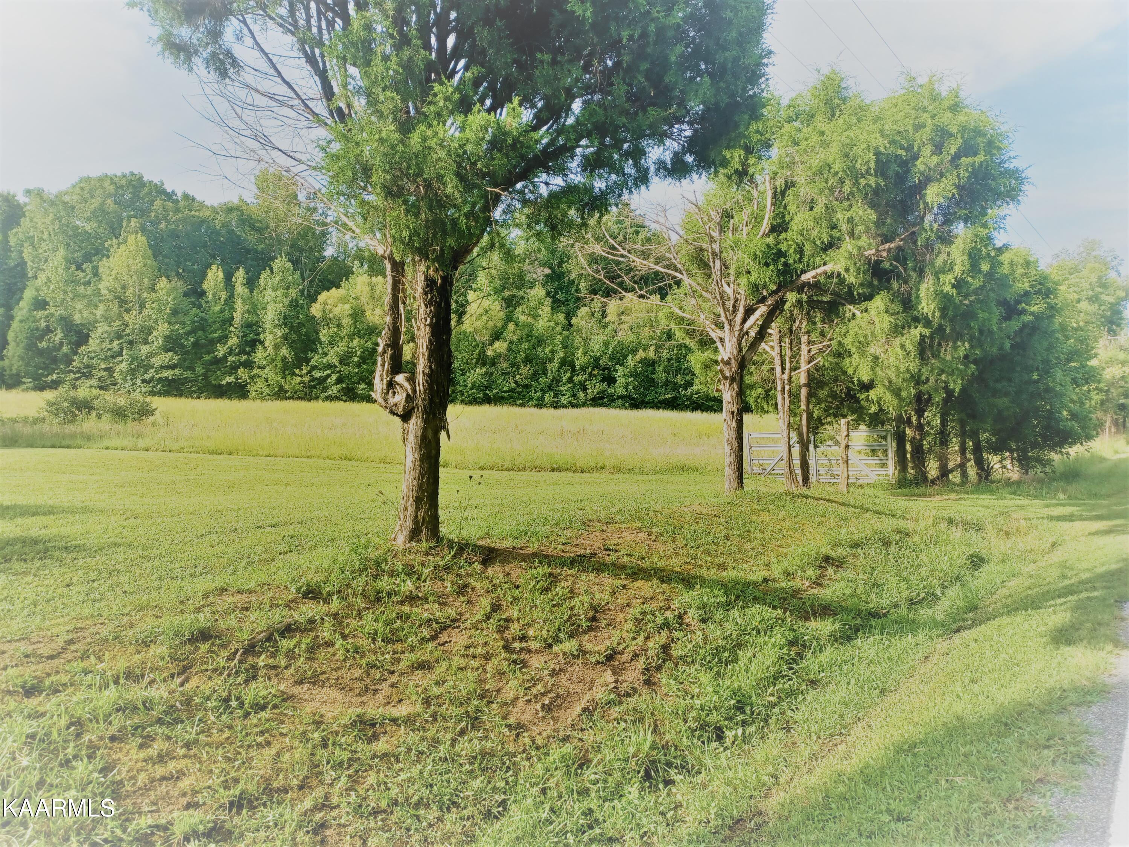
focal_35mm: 25
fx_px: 815
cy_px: 424
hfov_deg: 69.4
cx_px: 564
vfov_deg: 54.9
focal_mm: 4.6
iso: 32
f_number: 1.8
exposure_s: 1/223
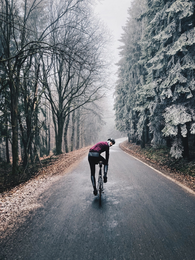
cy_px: 130
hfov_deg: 49.7
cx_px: 98
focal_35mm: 28
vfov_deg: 63.4
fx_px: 210
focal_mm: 3.99
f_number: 1.8
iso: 32
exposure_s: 1/121
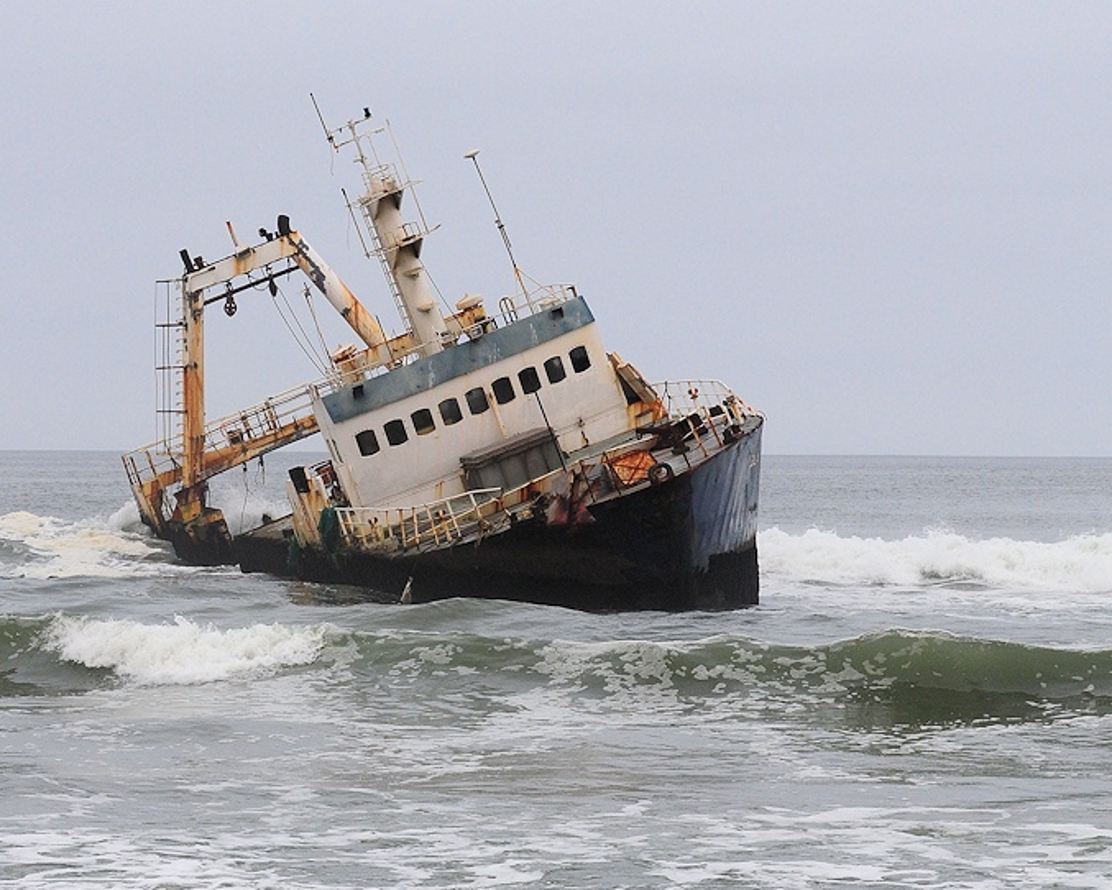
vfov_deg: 10.4
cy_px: 626
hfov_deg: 12.9
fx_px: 4905
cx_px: 553
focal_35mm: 149
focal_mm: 70
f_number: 6.3
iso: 400
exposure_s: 1/640
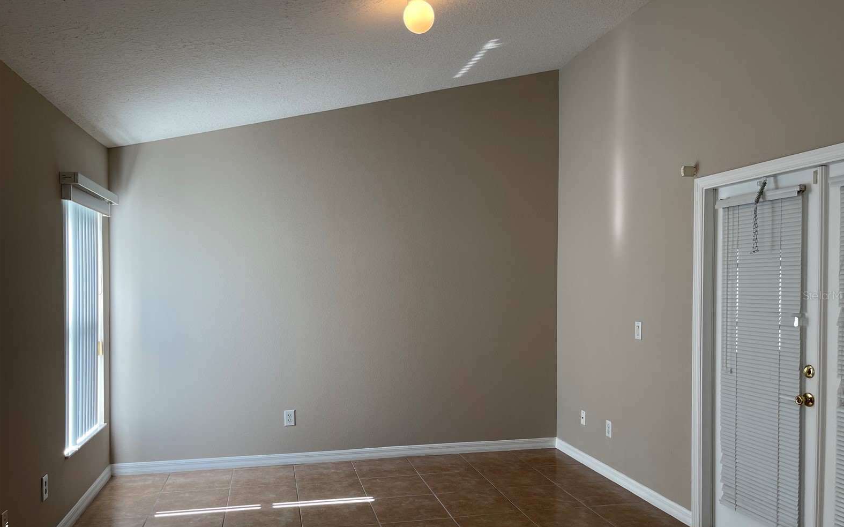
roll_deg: -0.2
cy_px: 295
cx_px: 425
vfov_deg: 44.4
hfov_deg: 66.5
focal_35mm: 28
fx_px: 644
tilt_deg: -1.9
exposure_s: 1/120
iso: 50
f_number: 1.6
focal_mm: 5.1
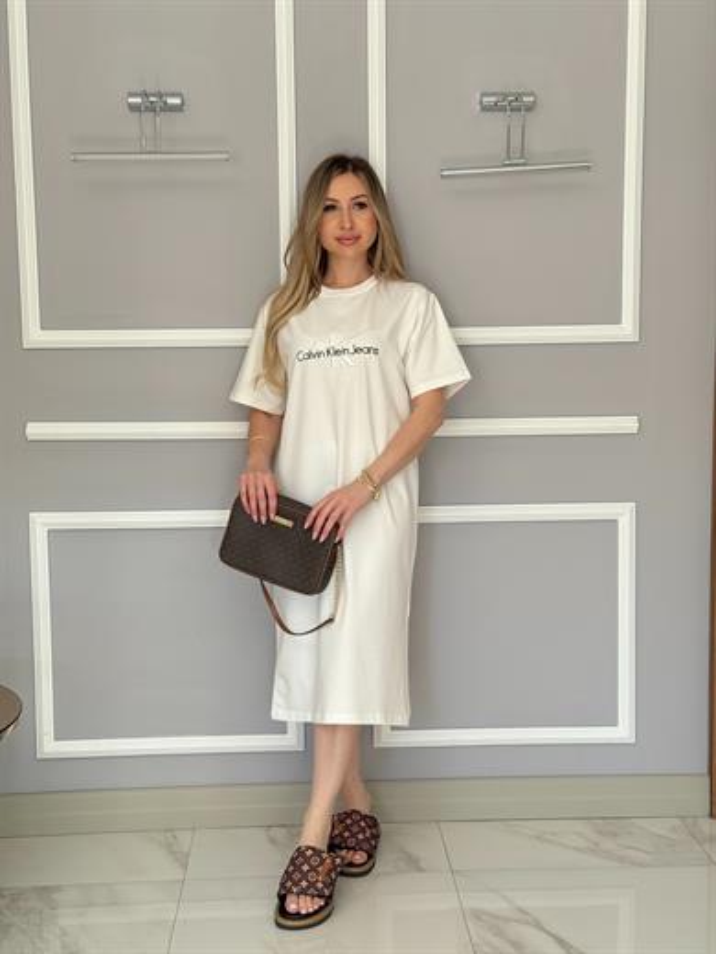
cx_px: 358
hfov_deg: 30.3
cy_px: 477
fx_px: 1324
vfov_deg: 39.7
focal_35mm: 48
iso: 100
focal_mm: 6.76
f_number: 1.78
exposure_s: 1/137
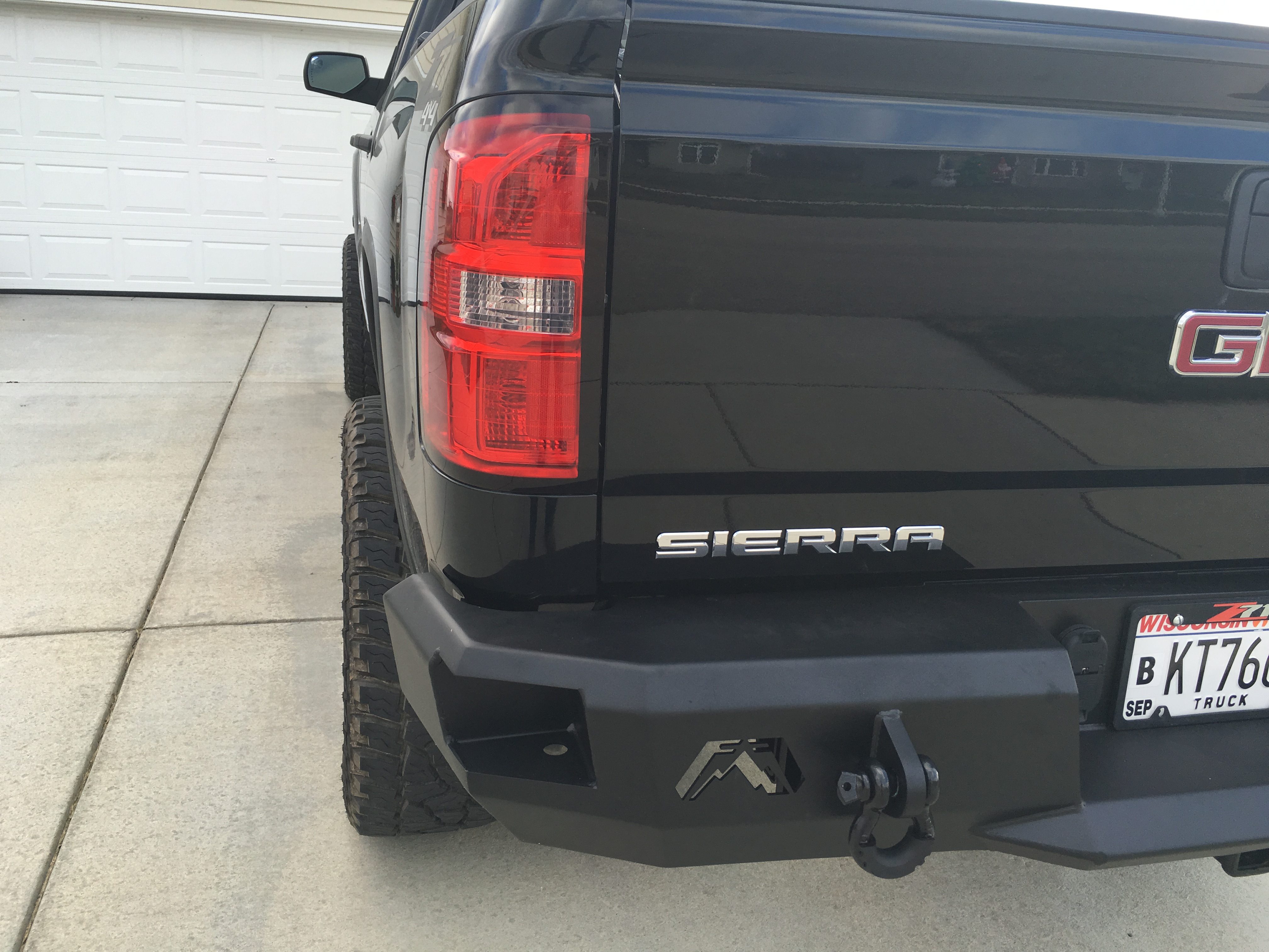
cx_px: 634
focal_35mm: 29
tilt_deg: -9.4
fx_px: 1063
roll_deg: -2.2
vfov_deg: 48.2
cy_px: 476
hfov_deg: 61.7
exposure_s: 1/348
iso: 25
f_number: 2.2
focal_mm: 4.15
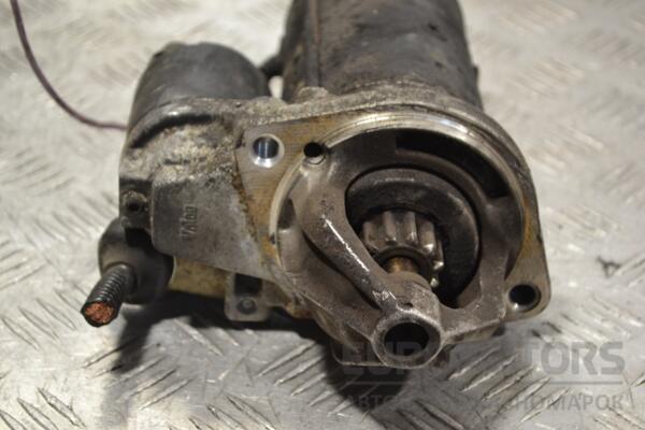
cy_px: 215
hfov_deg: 24.6
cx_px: 322
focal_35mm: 82
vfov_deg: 16.6
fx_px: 1478
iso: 450
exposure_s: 1/30
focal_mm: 55
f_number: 5.6
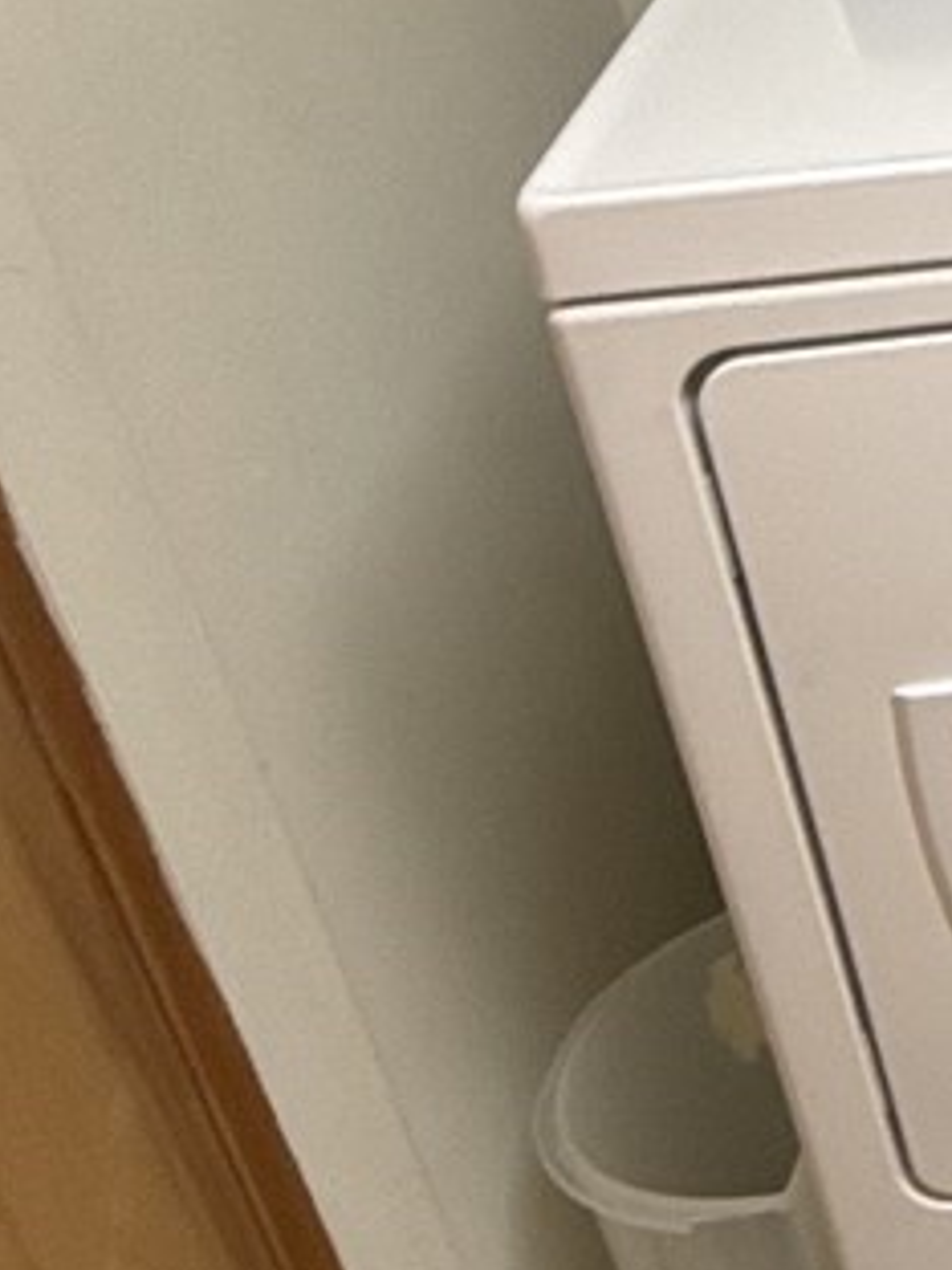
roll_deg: +1.2
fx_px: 2530
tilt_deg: -27.1
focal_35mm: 69
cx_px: 2002
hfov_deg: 15.8
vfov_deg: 27.9
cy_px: 383
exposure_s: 1/120
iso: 200
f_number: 2.2
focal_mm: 2.22
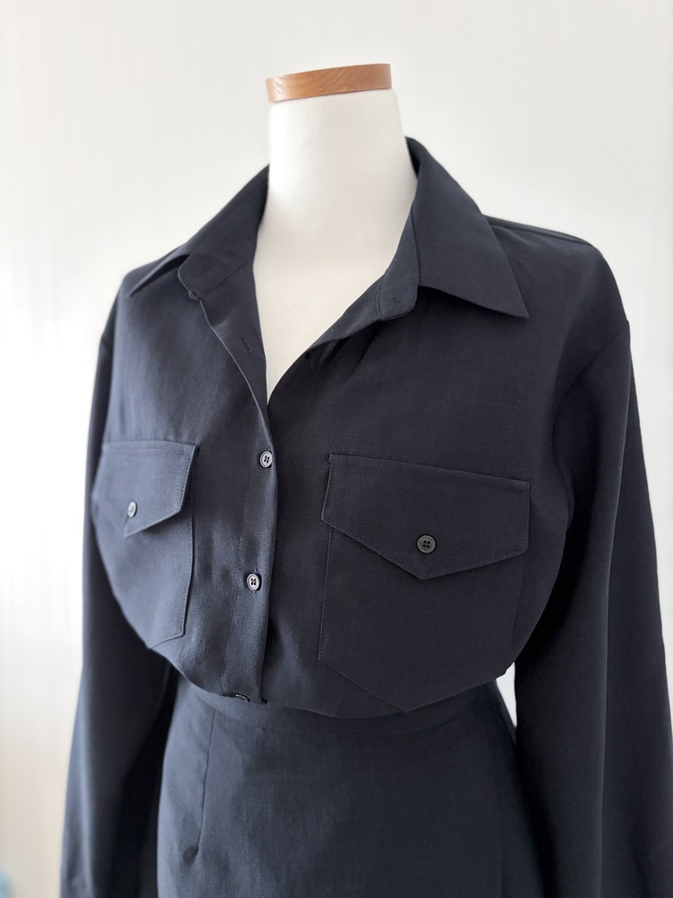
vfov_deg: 67.3
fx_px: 674
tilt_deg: -5.8
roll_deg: -0.6
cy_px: 449
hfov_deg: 53.1
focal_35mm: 26
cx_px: 336
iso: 320
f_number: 1.6
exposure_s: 1/60
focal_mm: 5.96
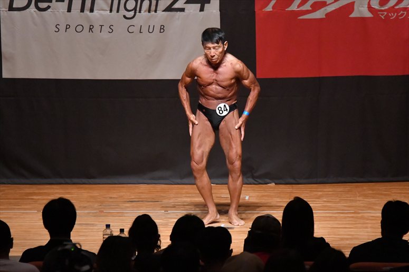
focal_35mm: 255
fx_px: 2896
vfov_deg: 5.4
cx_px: 204
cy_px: 136
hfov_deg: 8.1
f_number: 5.6
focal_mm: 170
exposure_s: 1/400
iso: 10000
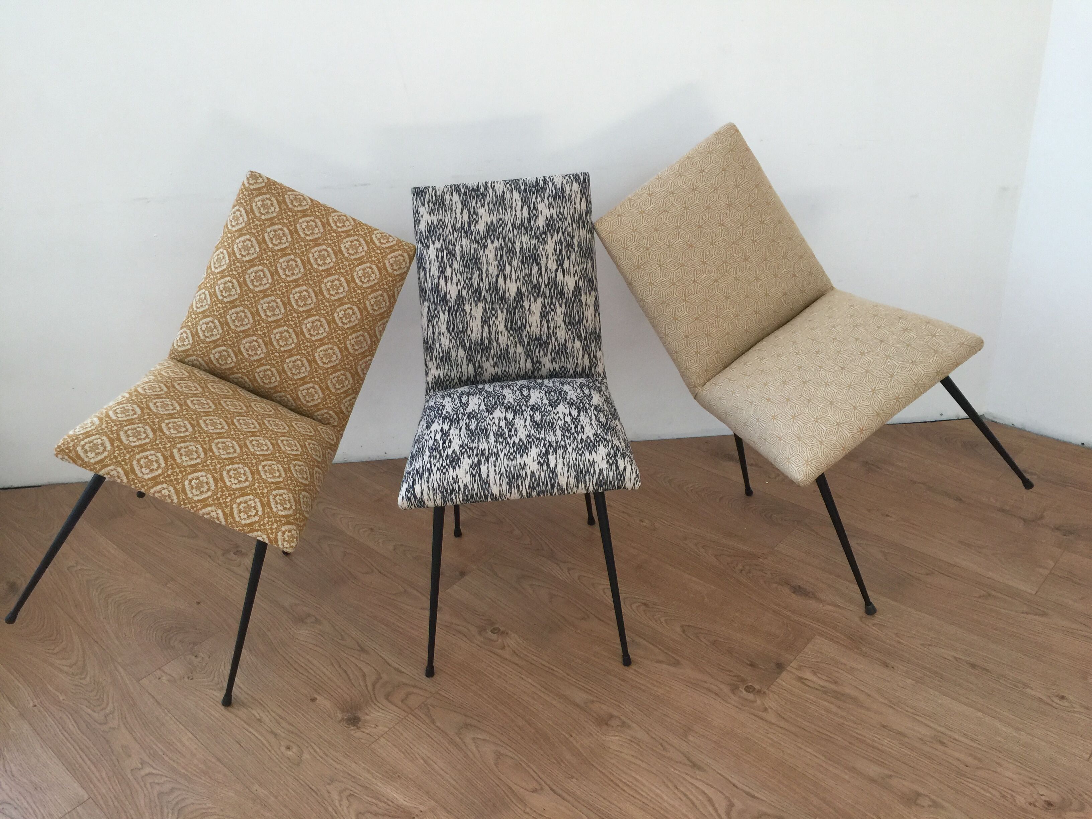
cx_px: 546
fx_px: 915
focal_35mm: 29
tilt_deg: -28.7
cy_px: 410
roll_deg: +5.0
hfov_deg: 61.7
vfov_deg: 48.2
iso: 64
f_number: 2.2
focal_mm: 4.15
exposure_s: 1/33
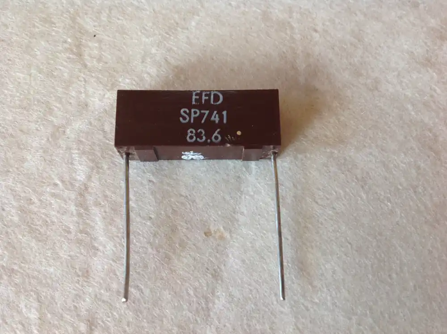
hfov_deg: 52.7
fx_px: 451
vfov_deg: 40.6
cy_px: 167
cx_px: 224
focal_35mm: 35
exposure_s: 1/20
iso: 50
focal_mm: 4.28
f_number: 2.4
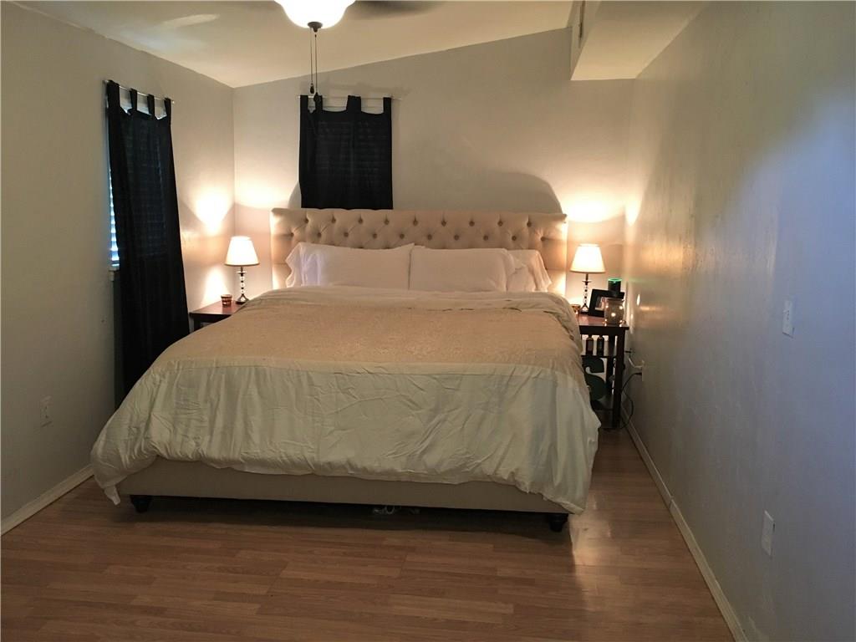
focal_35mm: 29
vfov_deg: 48.2
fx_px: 717
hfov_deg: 61.7
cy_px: 321
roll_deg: -1.2
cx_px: 428
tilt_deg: -9.4
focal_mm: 4.15
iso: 200
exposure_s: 1/15
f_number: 2.2
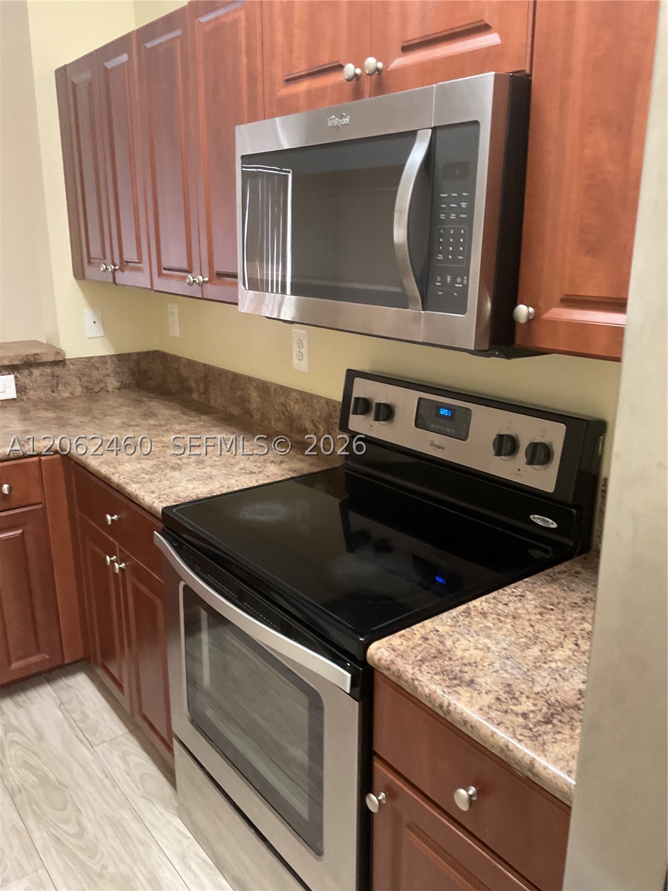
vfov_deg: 61.7
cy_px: 446
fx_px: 746
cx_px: 334
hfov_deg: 48.2
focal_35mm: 29
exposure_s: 1/40
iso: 200
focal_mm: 3
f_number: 1.8
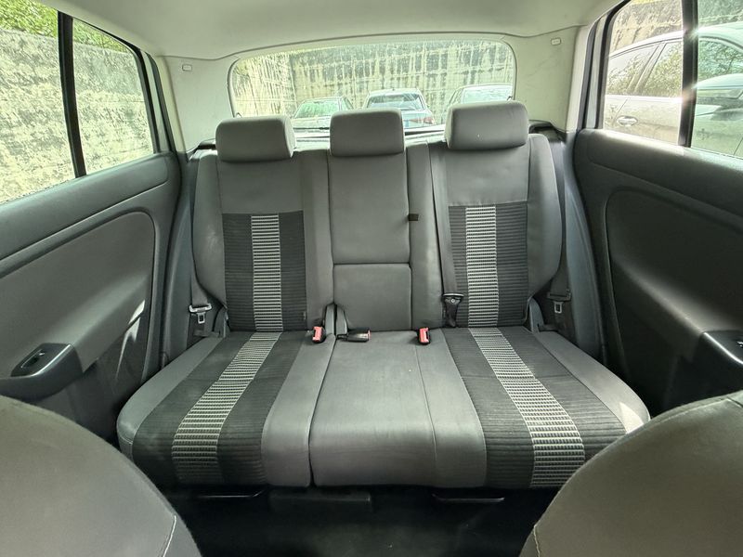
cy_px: 278
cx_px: 372
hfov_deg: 102.1
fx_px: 300
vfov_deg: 85.7
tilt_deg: -31.9
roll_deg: +3.0
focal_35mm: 14
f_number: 2.2
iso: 320
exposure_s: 1/104
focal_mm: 2.22
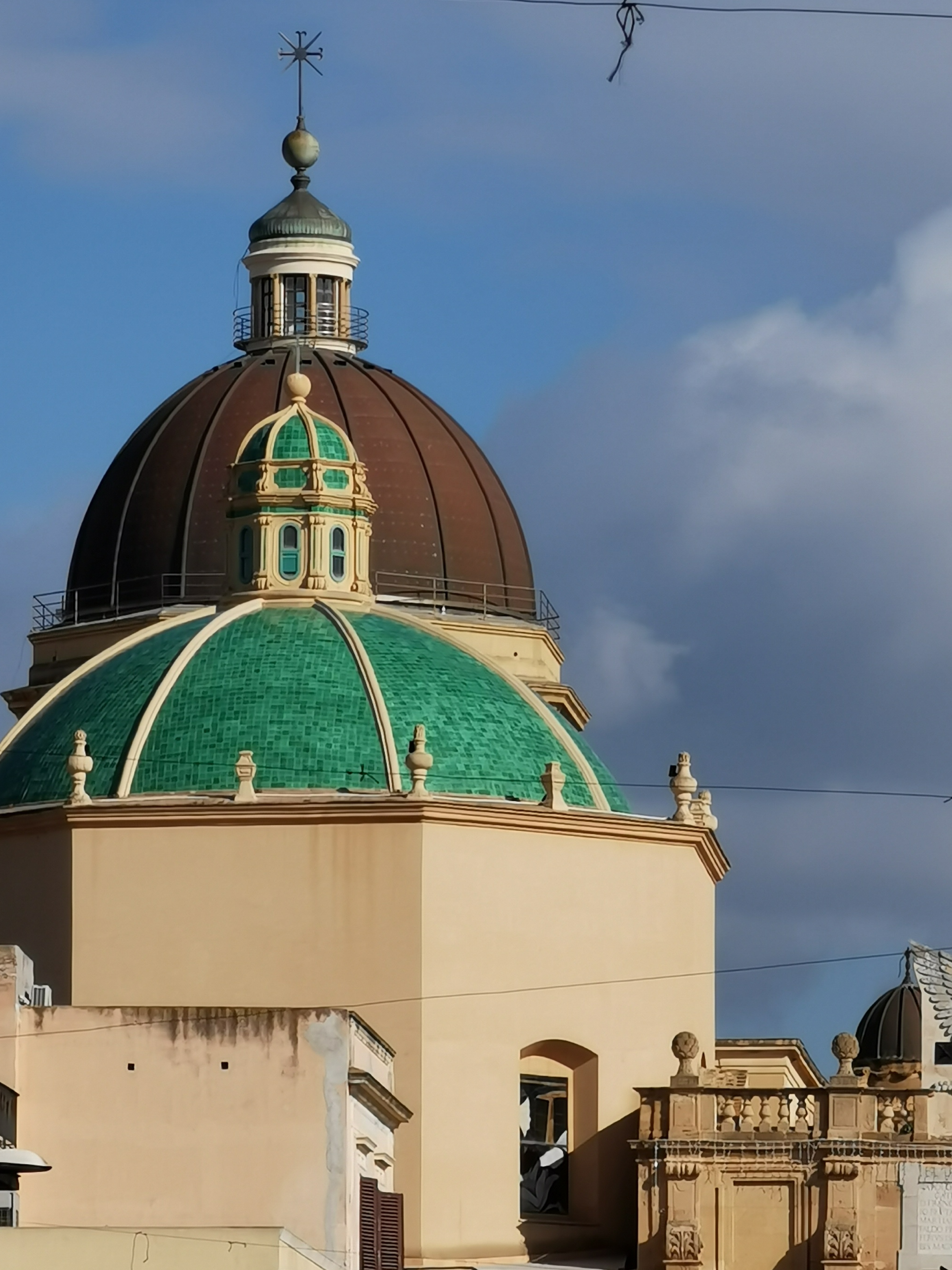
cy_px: 758
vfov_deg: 6.9
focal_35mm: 289
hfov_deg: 5.1
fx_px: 10598
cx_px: 483
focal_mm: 14.46
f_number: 3.4
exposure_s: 1/1250
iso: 50
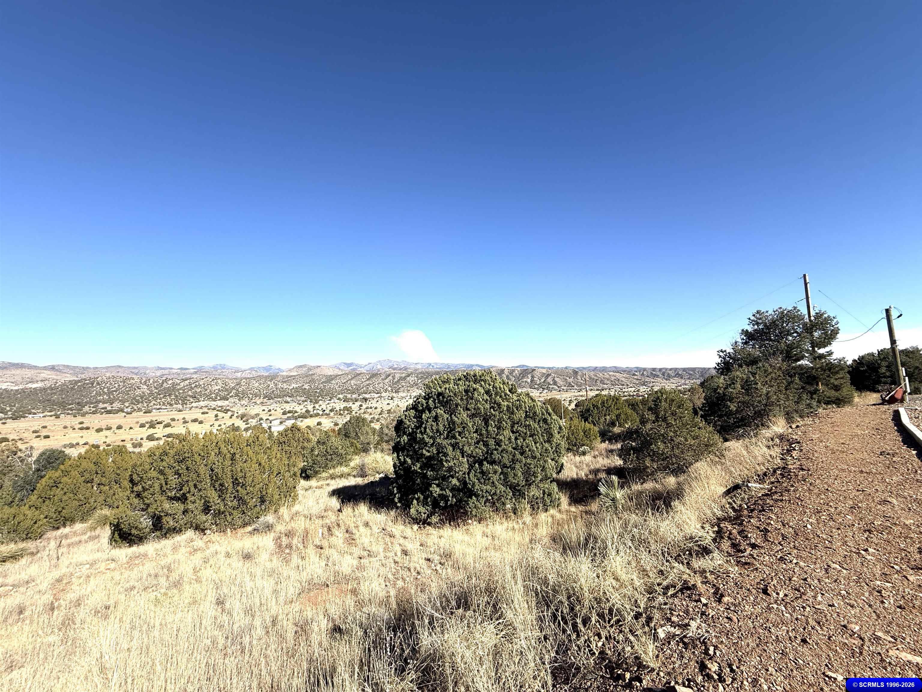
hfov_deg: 102.1
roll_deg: +1.3
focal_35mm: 14
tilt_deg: +5.5
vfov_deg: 85.7
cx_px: 461
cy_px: 346
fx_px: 373
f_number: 2.2
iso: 50
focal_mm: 2.22
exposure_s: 1/2320
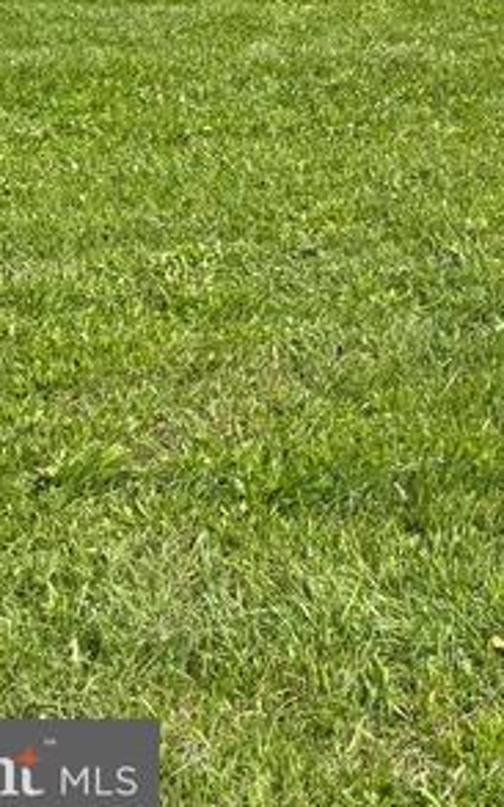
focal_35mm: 89
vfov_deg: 21.2
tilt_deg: -1.2
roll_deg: +0.4
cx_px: 1226
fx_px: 1957
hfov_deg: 11.8
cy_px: -226
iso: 80
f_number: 1.78
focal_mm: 6.76
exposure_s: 1/3759
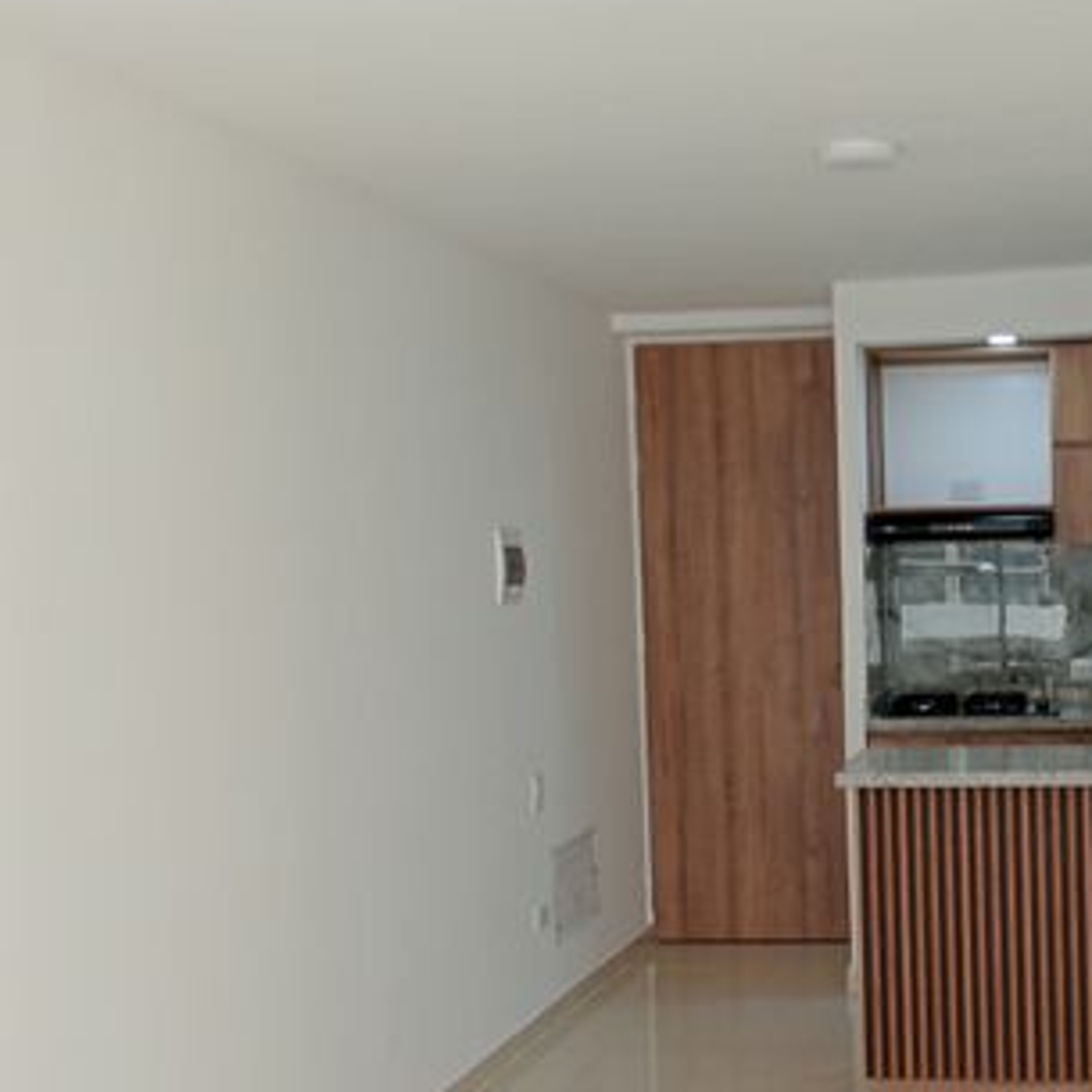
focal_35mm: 54
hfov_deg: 31.0
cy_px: 670
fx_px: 1927
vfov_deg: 31.5
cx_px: 845
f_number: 1.8
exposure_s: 1/33.3
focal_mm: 3.98
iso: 201
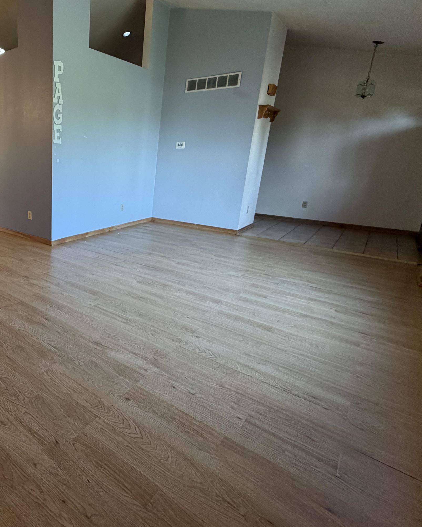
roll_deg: -0.5
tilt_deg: -15.0
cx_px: 58
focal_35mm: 21
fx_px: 328
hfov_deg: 58.1
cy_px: 243
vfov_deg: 77.5
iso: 320
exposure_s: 1/120
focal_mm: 2.22
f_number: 2.2
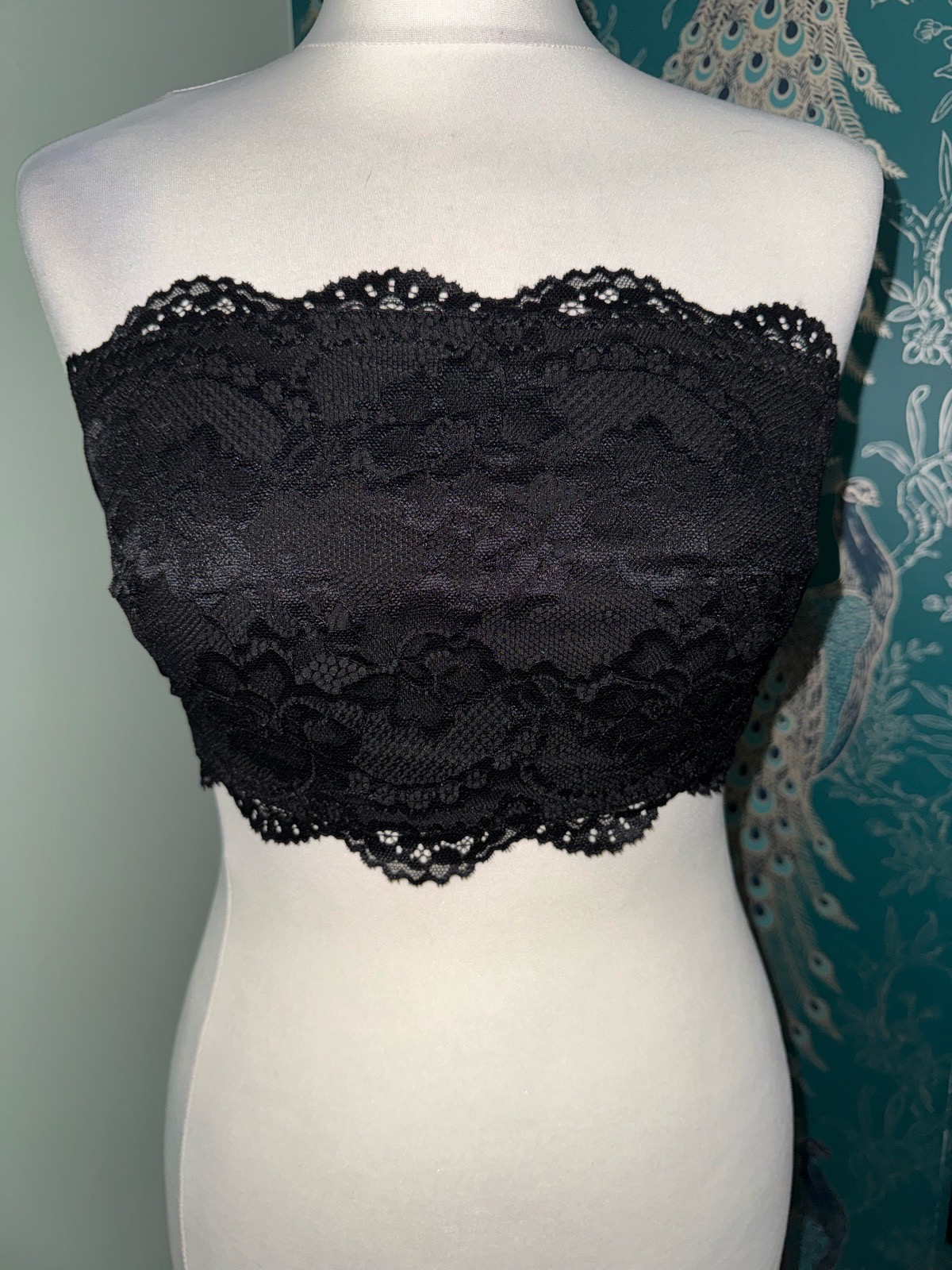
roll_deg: +0.7
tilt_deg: -12.6
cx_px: 476
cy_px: 635
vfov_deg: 71.6
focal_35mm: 24
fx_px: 880
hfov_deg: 56.8
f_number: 1.78
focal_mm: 6.76
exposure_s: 1/38
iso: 80
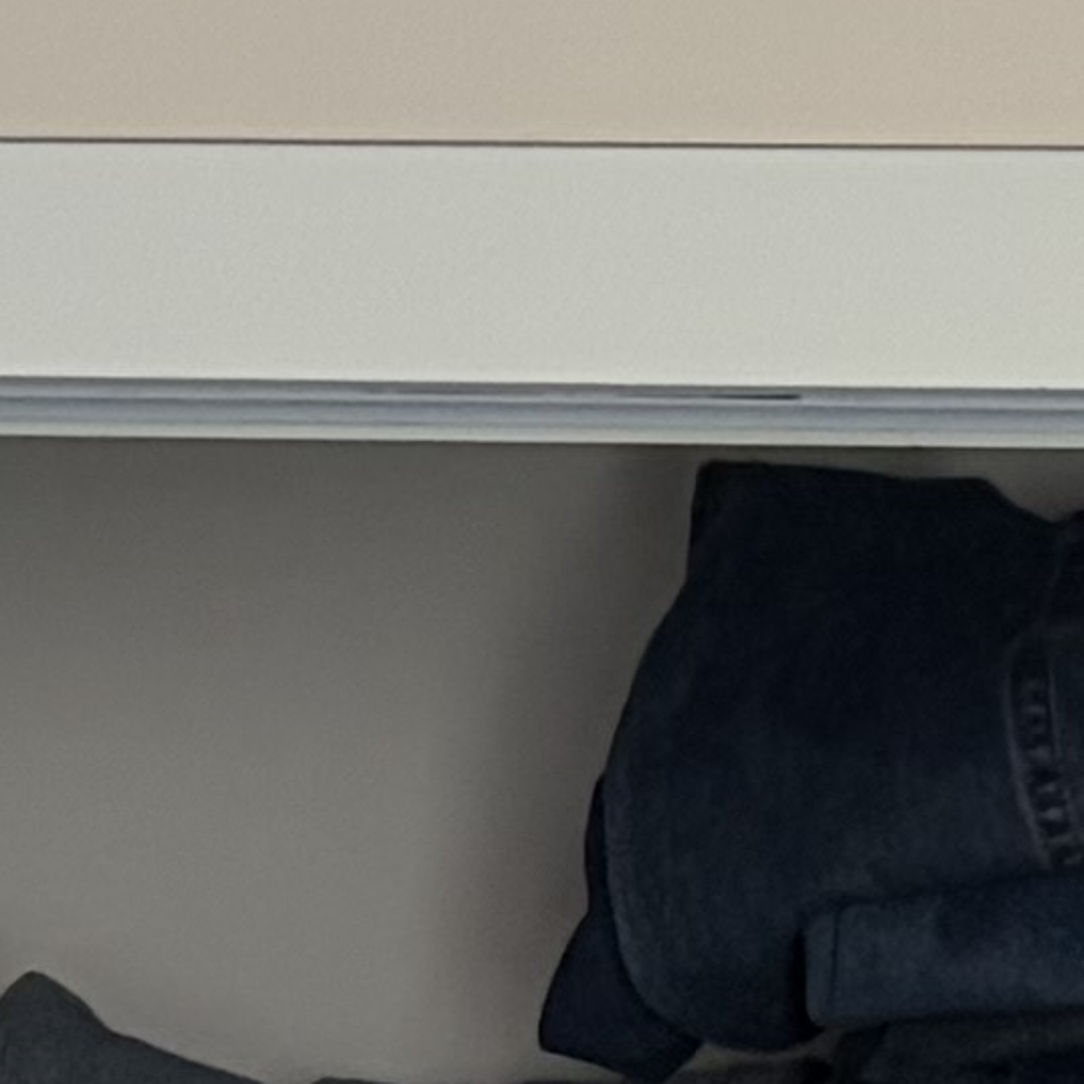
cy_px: 2574
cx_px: 1553
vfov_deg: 6.8
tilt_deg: -5.8
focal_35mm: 245
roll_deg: -1.0
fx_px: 8680
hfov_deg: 7.1
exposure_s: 1/60
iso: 125
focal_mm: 5.96
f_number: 1.6
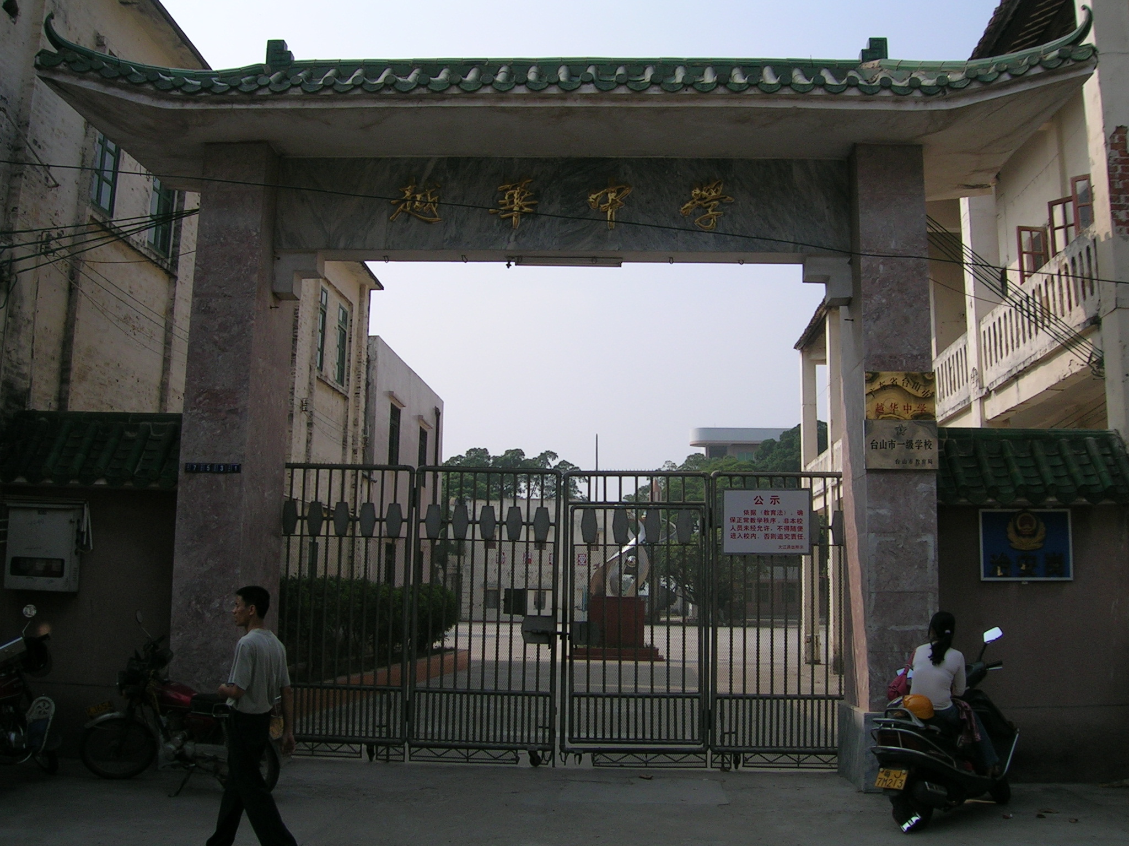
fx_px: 1142
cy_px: 423
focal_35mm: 35
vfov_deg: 40.7
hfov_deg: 52.6
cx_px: 564
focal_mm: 5.4
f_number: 4.8
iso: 50
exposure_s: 1/628
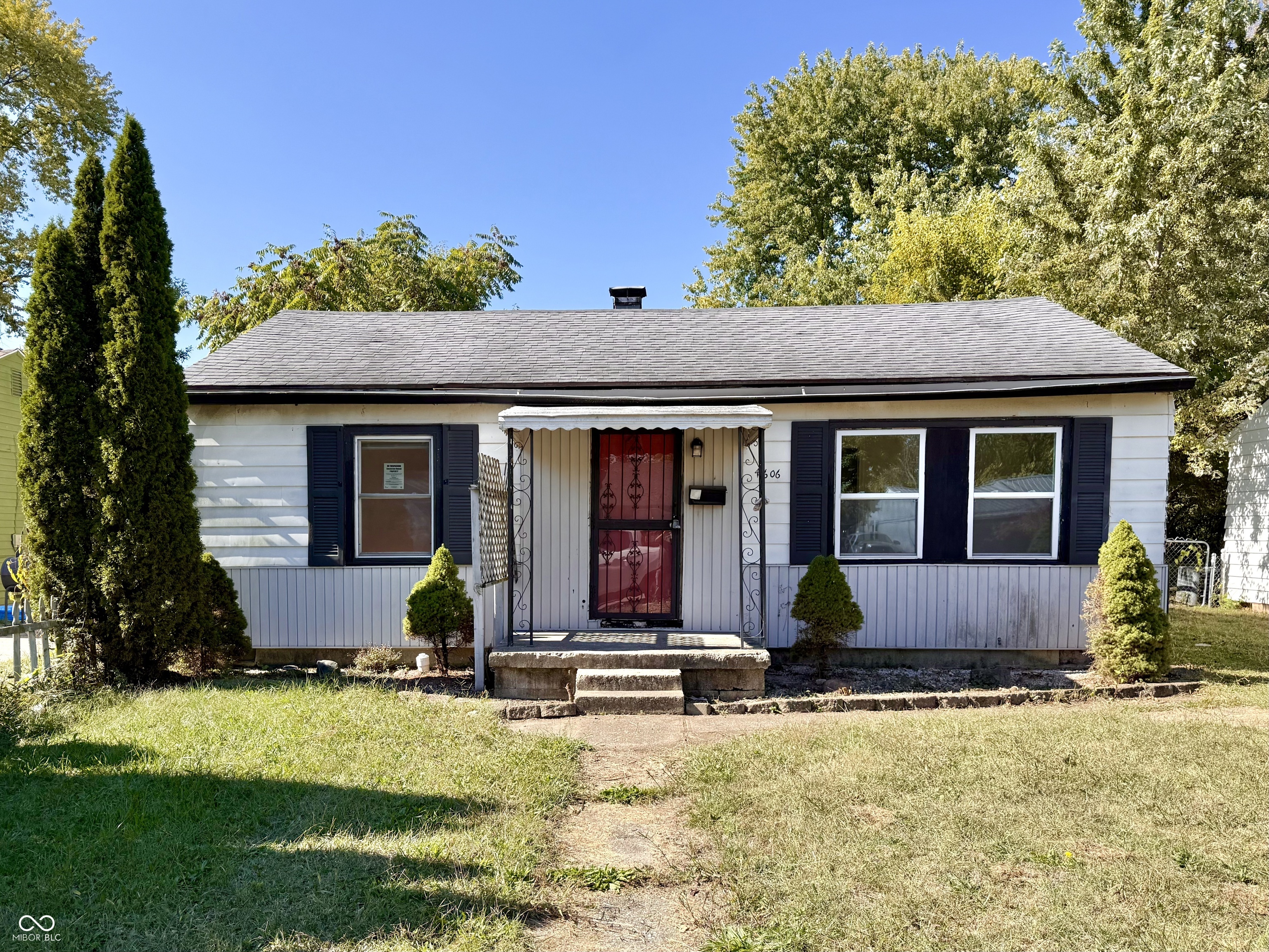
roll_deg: -1.2
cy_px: 476
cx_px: 634
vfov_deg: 56.8
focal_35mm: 24
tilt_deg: +3.0
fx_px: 880
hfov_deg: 71.6
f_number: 1.78
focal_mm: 6.76
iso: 80
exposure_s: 1/2299
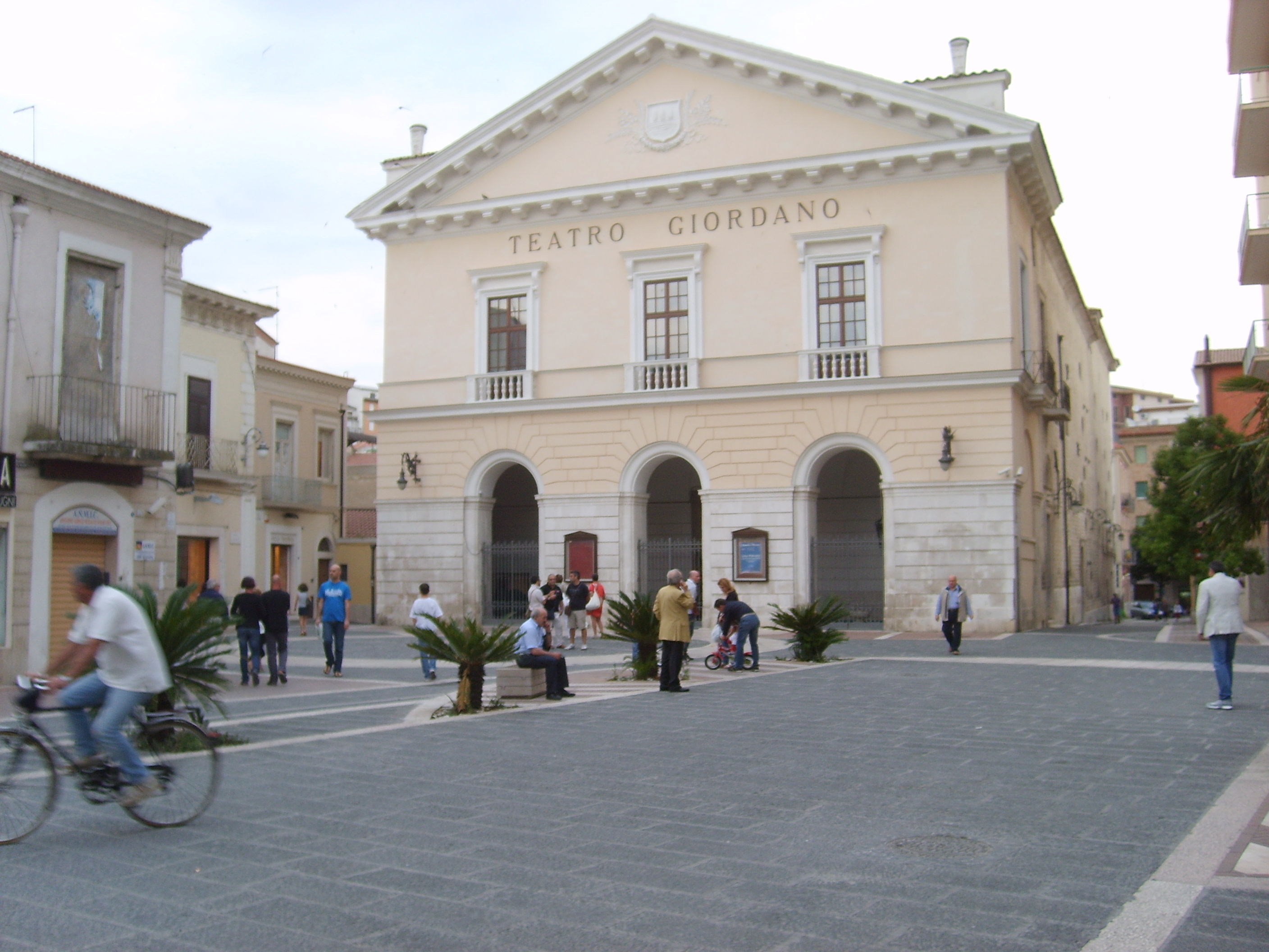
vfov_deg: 40.7
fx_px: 1283
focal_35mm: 35
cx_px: 634
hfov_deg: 52.6
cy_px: 476
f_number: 2.8
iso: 50
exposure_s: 1/30
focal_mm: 5.8
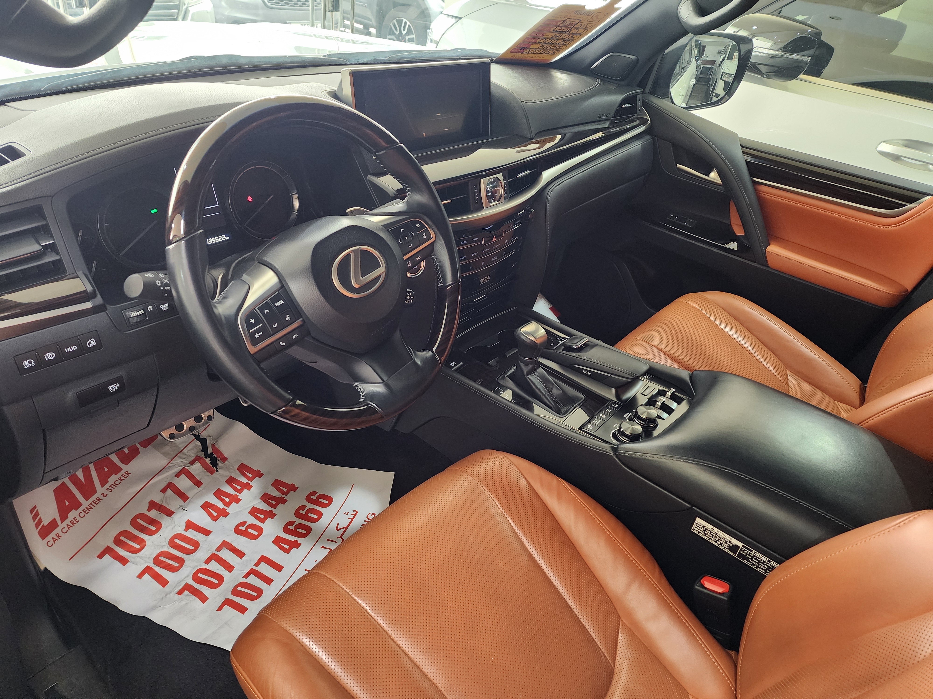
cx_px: 466
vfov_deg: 58.9
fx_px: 620
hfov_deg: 73.9
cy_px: 350
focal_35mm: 23
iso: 400
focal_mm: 6.4
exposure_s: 1/100
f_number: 1.8
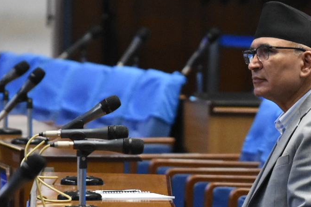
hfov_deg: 2.8
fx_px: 6294
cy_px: 81
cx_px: 216
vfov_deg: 1.9
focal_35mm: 729
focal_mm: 200
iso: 6400
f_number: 4
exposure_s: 1/160
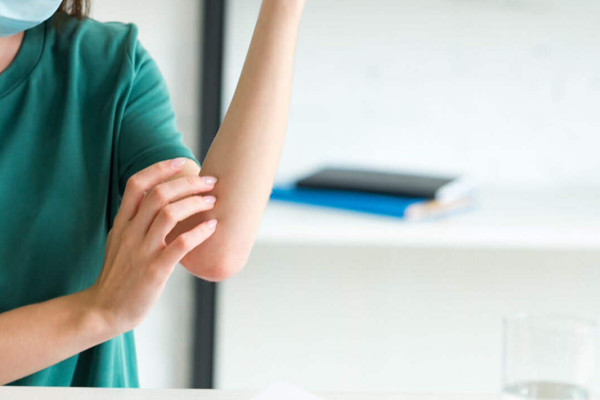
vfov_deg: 5.2
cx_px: 79
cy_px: 95
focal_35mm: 263
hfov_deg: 7.8
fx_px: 4385
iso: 320
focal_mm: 110
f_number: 3.5
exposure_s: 1/160
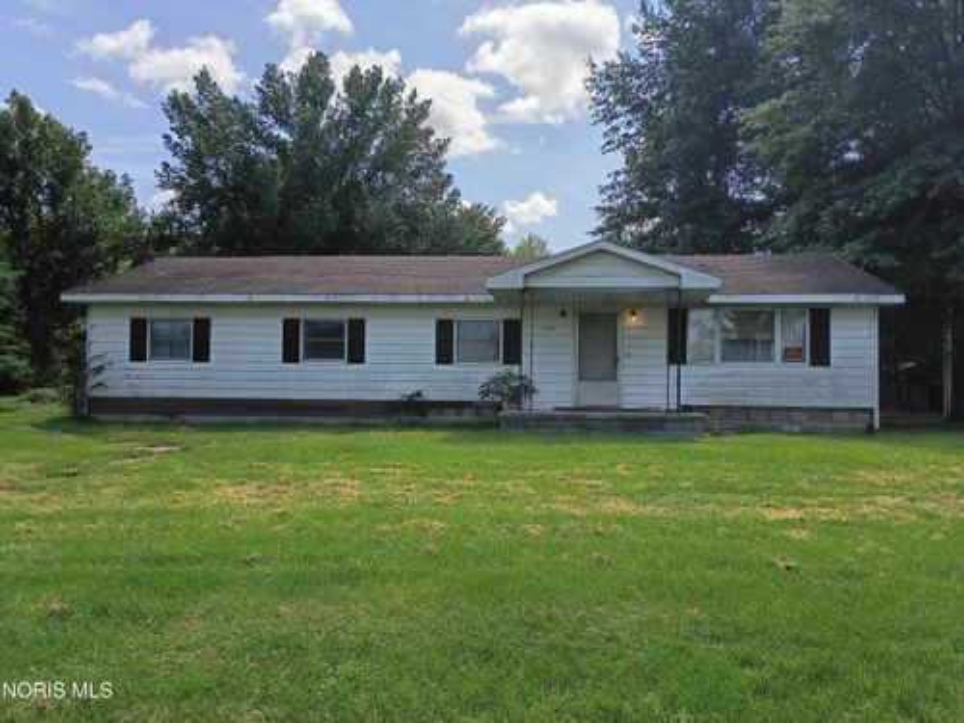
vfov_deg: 48.2
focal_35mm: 29
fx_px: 808
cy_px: 362
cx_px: 482
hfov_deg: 61.7
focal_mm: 4.27
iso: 100
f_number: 1.8
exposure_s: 1/740
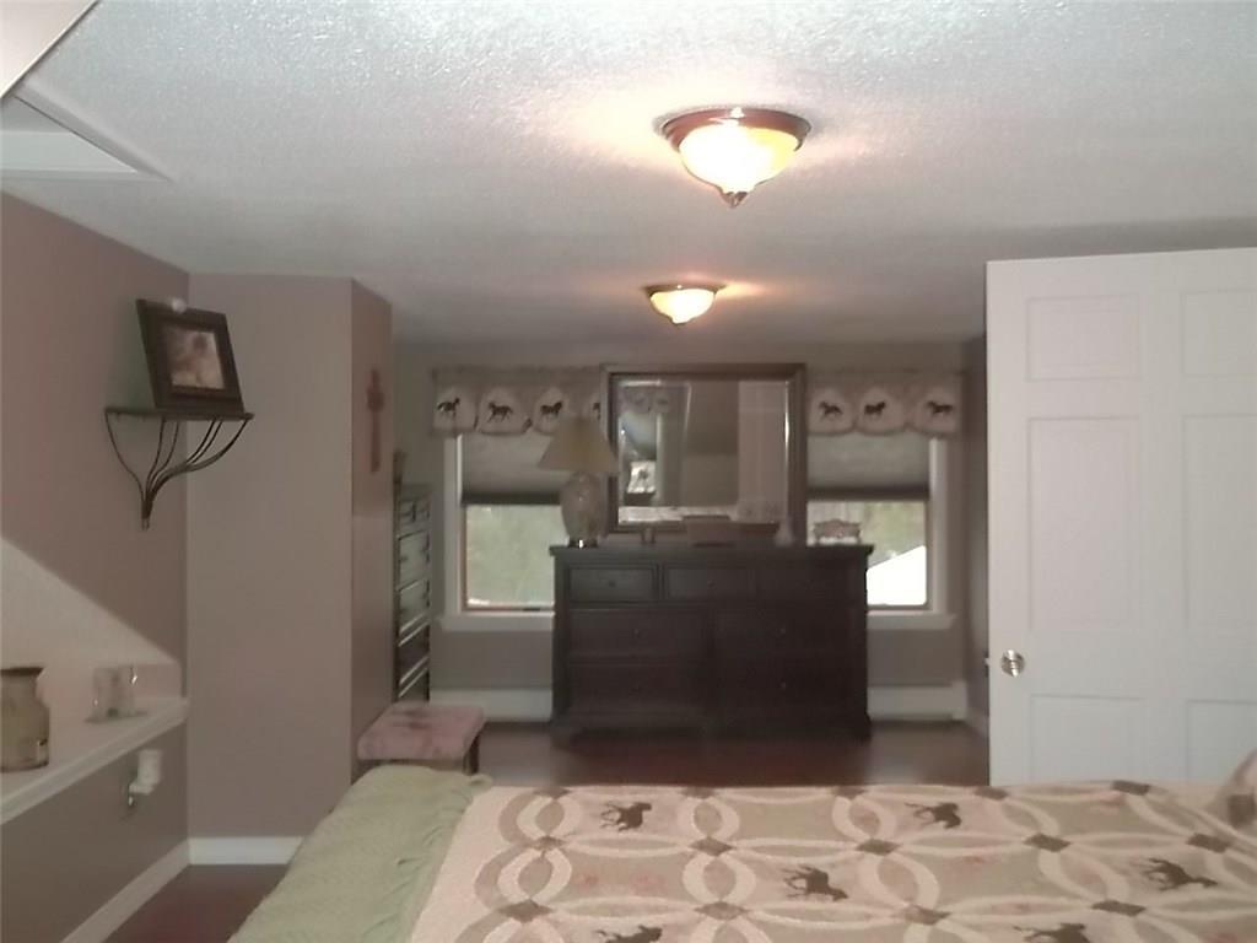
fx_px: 1198
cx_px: 628
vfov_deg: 42.9
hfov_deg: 55.4
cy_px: 472
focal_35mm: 33
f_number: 3.3
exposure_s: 1/30
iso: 320
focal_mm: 5.9
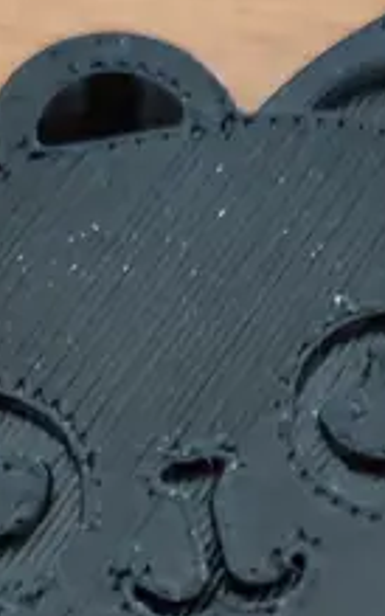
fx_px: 2080
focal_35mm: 124
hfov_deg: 10.6
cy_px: 512
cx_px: 289
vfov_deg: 16.7
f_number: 1.89
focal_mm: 5.43
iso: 837
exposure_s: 1/33
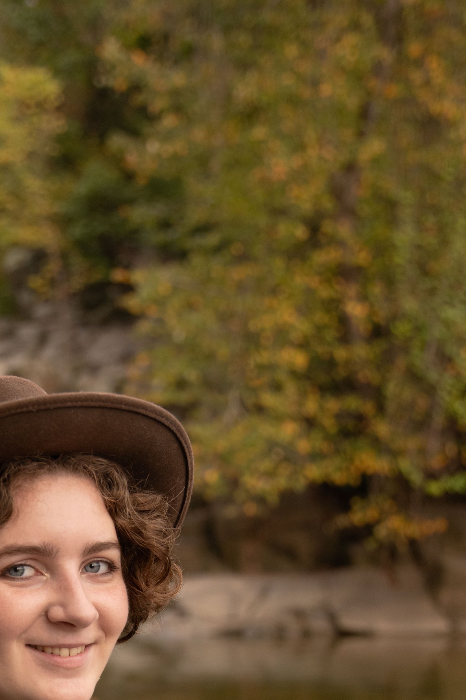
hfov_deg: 17.6
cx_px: 28
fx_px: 1476
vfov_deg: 25.3
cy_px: 708
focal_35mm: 76
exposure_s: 1/320
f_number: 2.8
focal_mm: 36
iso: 400
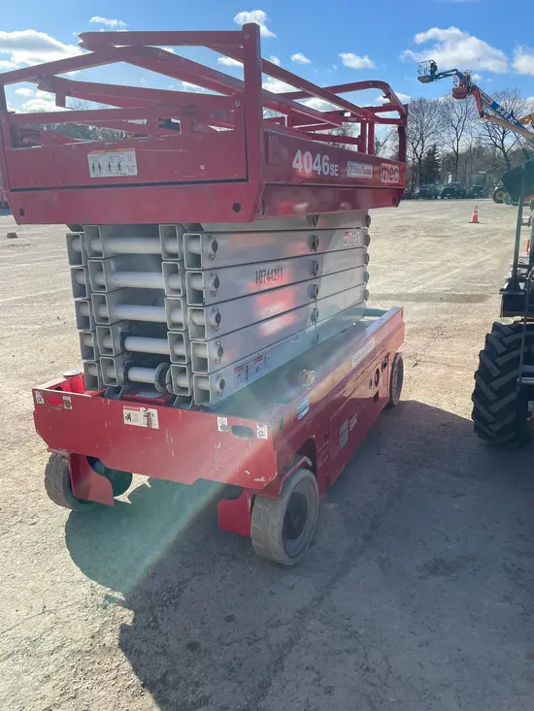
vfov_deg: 67.3
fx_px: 535
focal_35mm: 26
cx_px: 267
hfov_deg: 53.1
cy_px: 356
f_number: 1.6
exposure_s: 1/1595
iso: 32
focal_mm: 4.2
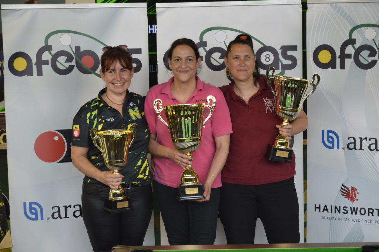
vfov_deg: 13.0
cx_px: 190
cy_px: 126
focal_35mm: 105
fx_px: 1105
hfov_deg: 19.5
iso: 720
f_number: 5.3
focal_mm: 70
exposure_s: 1/60
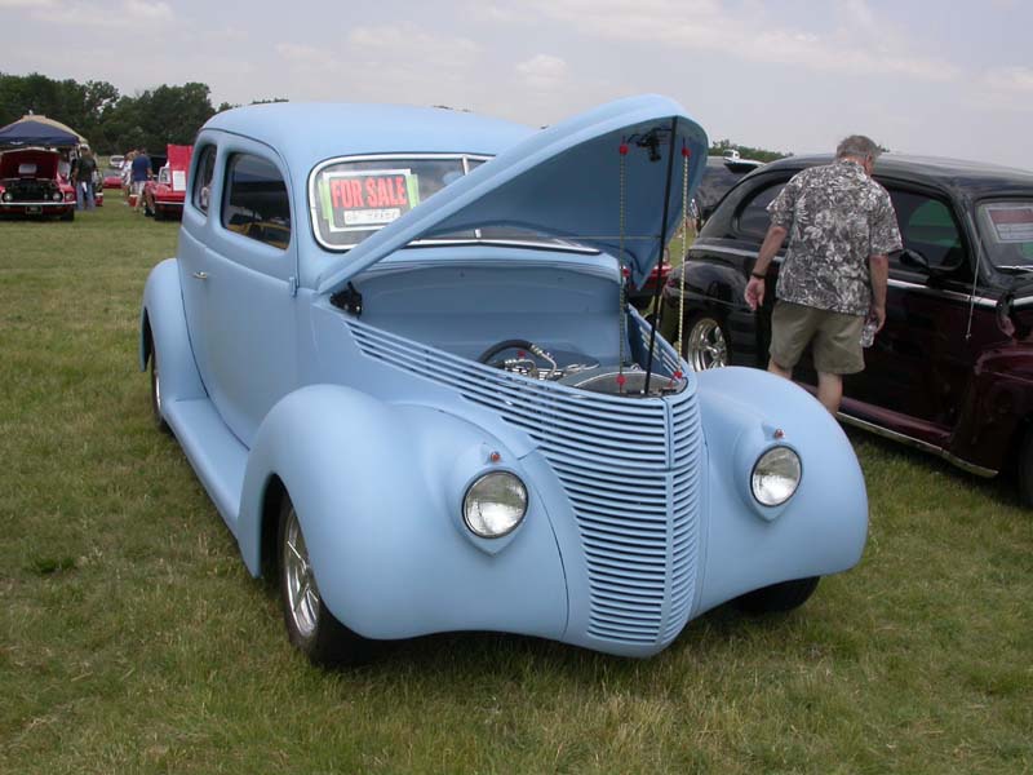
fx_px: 1134
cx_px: 516
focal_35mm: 38
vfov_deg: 37.7
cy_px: 388
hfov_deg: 49.0
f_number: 7.5
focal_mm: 7.85
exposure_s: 1/327
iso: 100
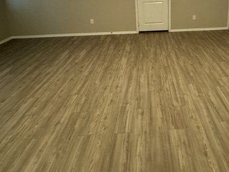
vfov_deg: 47.5
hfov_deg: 65.3
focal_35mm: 26
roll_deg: +0.8
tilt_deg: -17.0
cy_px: 17
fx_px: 172
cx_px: 155
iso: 400
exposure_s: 1/60
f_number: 2.2
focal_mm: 2.22
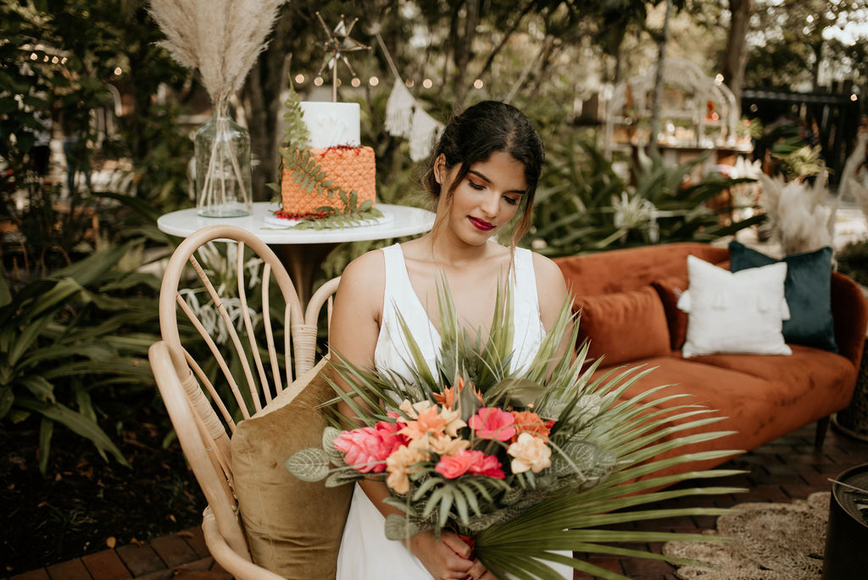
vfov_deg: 37.9
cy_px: 290
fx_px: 844
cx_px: 434
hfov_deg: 54.4
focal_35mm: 35
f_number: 2
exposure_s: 1/1000
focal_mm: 35
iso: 250
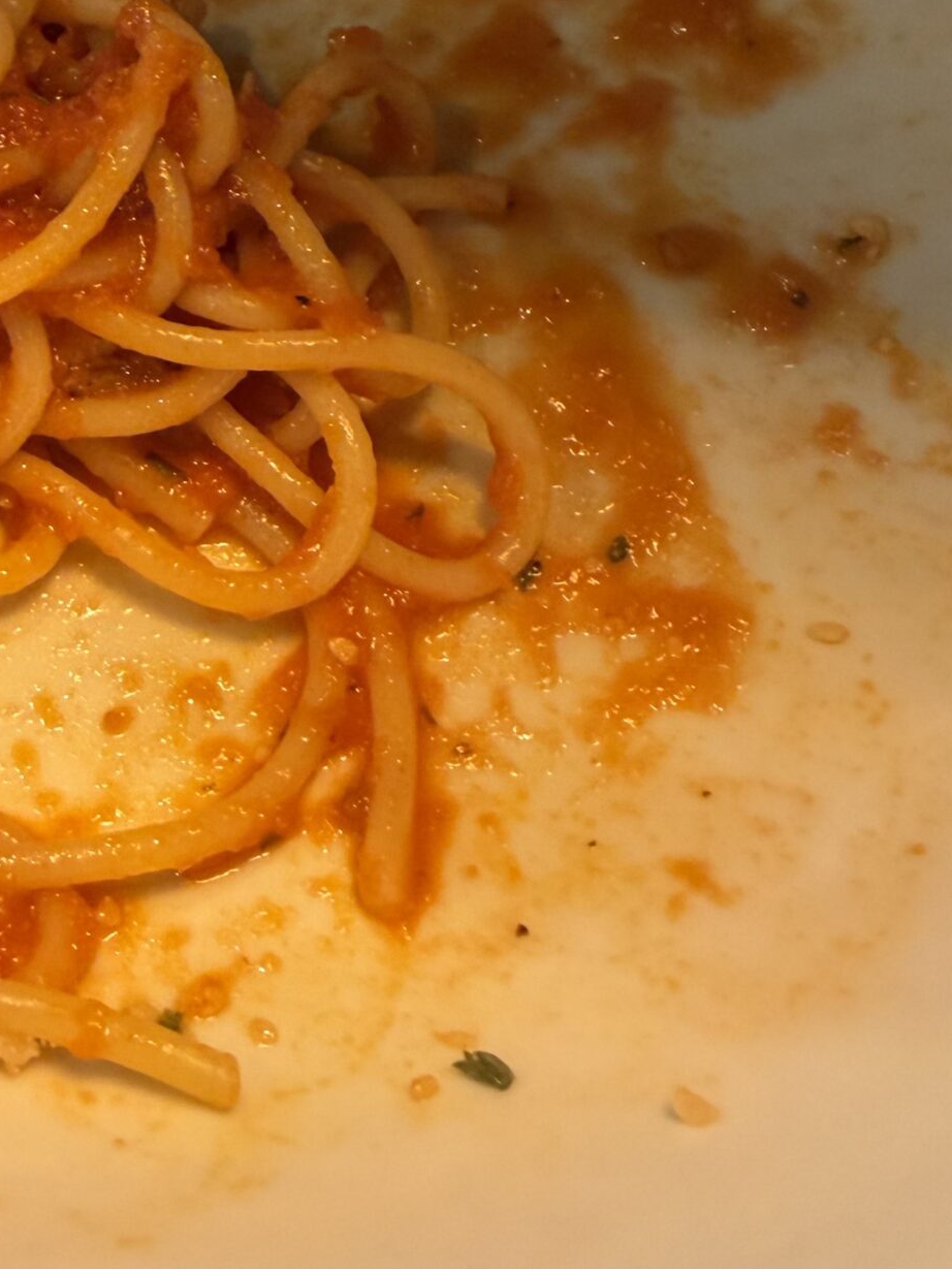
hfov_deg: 27.4
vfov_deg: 37.0
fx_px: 1833
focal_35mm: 50
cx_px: -12
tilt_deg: -54.5
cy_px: 274
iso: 250
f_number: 2.2
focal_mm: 2.22
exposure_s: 1/60
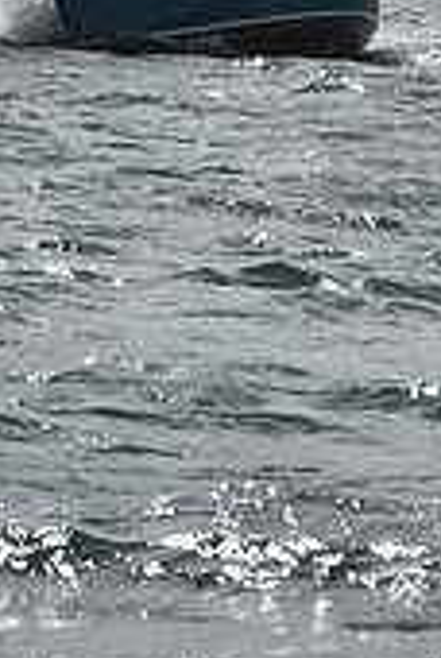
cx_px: 122
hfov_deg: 3.6
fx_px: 6972
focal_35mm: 381
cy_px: -426
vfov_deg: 5.3
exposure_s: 1/1000
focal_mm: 112
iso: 320
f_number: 14
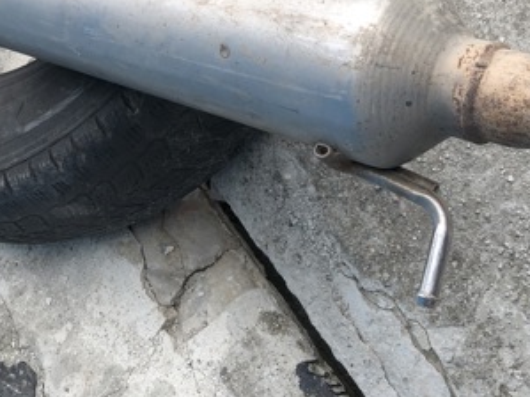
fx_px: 918
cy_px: 42
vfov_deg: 23.8
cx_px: 253
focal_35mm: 60
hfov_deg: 32.2
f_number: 1.8
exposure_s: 1/302
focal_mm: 4
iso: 20
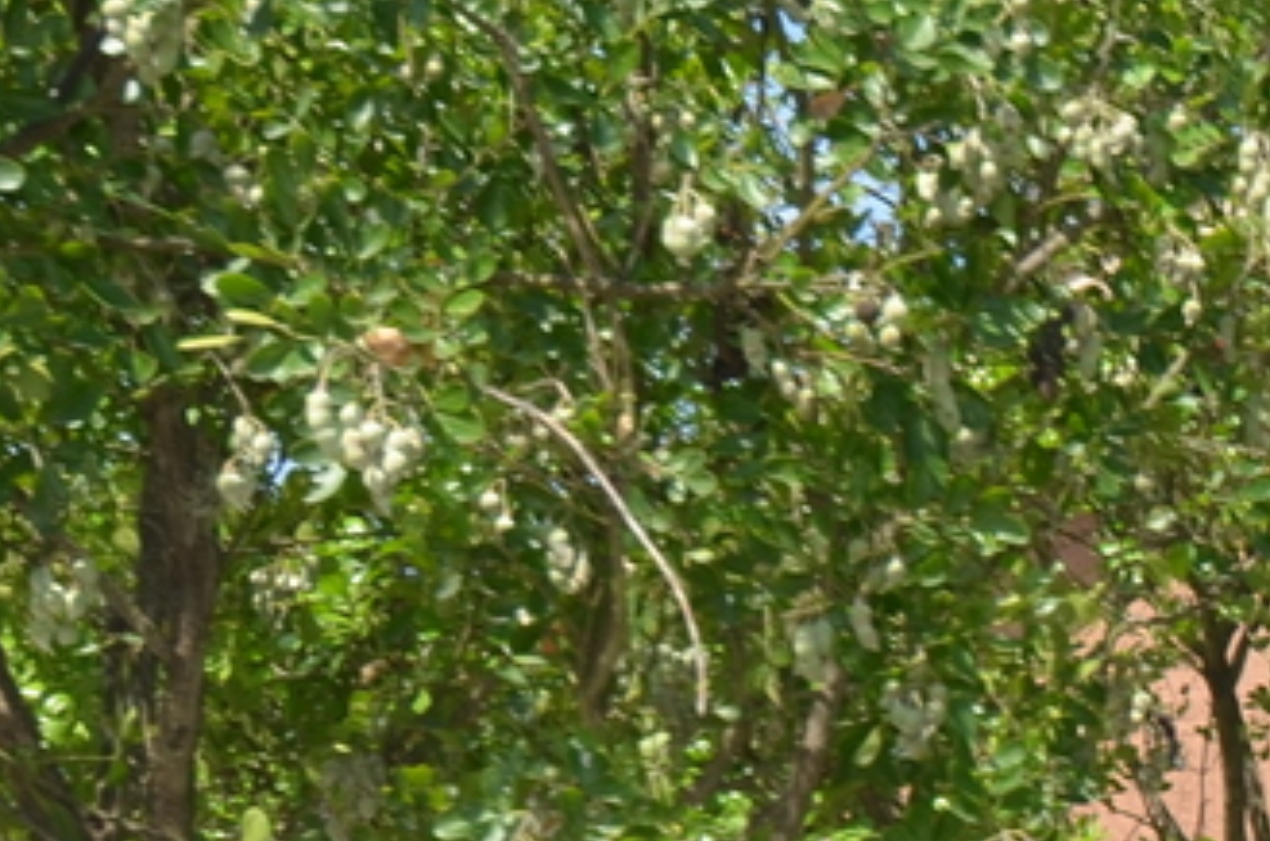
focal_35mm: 126
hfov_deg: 14.5
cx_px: 2187
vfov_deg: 10.4
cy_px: 1246
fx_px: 4453
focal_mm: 17
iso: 100
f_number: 8
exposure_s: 1/200
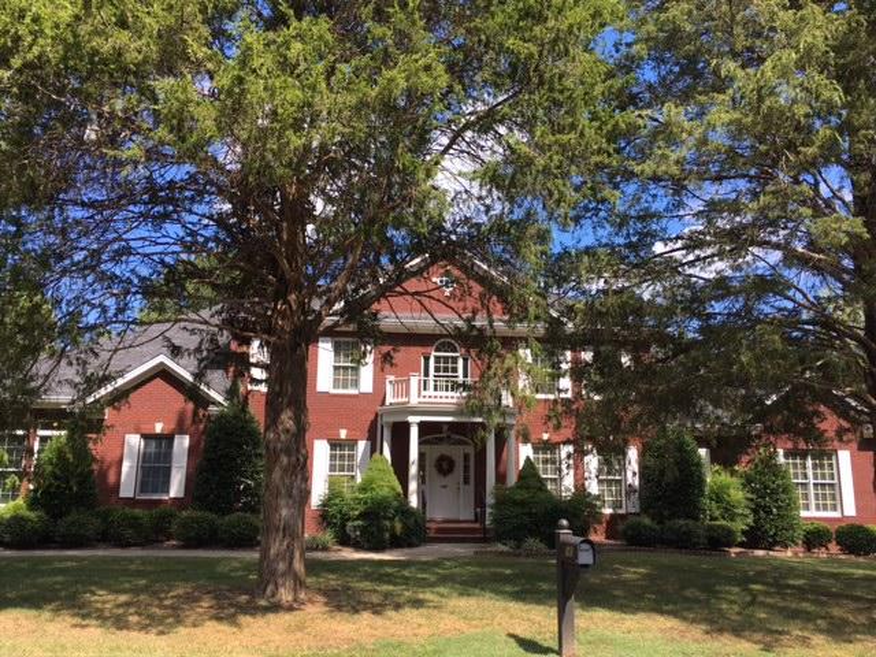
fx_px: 734
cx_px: 438
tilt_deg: +11.7
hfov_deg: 61.7
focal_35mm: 29
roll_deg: -0.7
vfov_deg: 48.2
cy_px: 328
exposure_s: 1/680
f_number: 2.2
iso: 25
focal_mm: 4.15
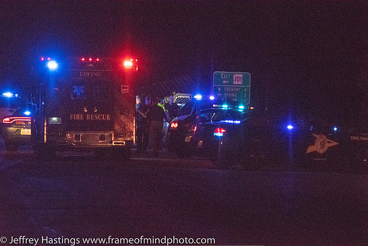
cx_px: 184
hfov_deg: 7.8
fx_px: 2684
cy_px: 123
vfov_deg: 5.2
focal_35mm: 262
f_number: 5.3
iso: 16000
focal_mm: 175
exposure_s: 1/3200
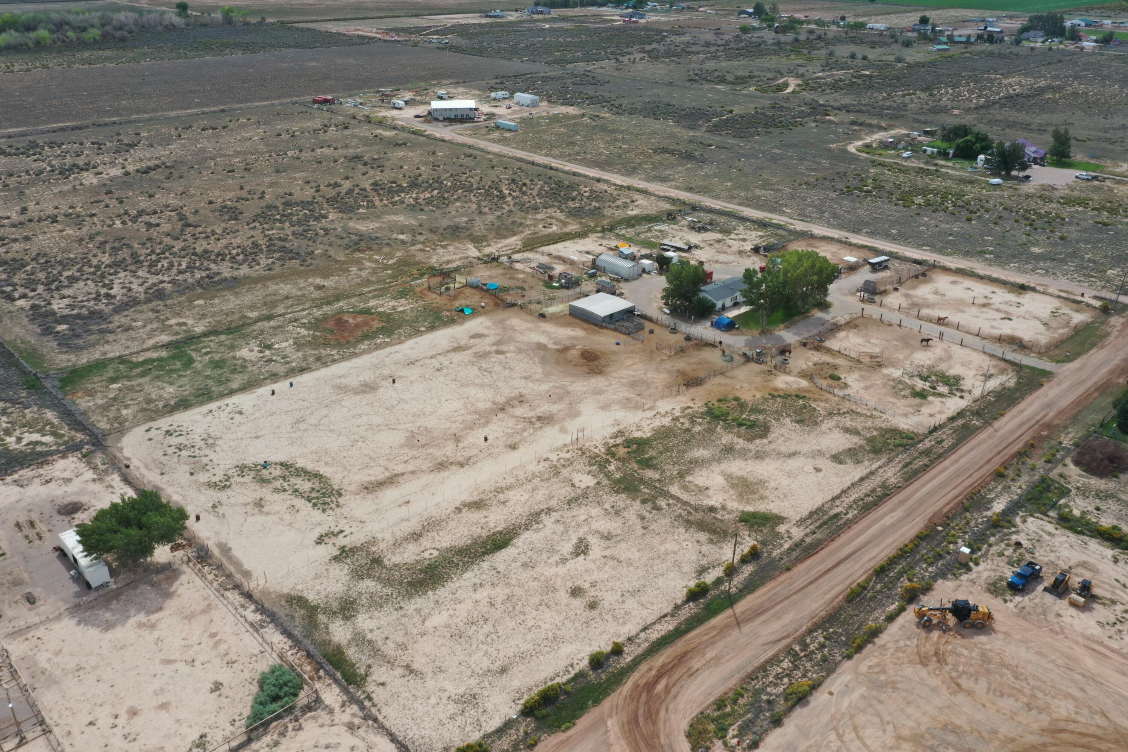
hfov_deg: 65.5
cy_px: 376
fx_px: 877
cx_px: 564
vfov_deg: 46.4
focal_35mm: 28
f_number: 10
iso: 100
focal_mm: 10.26
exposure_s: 1/100
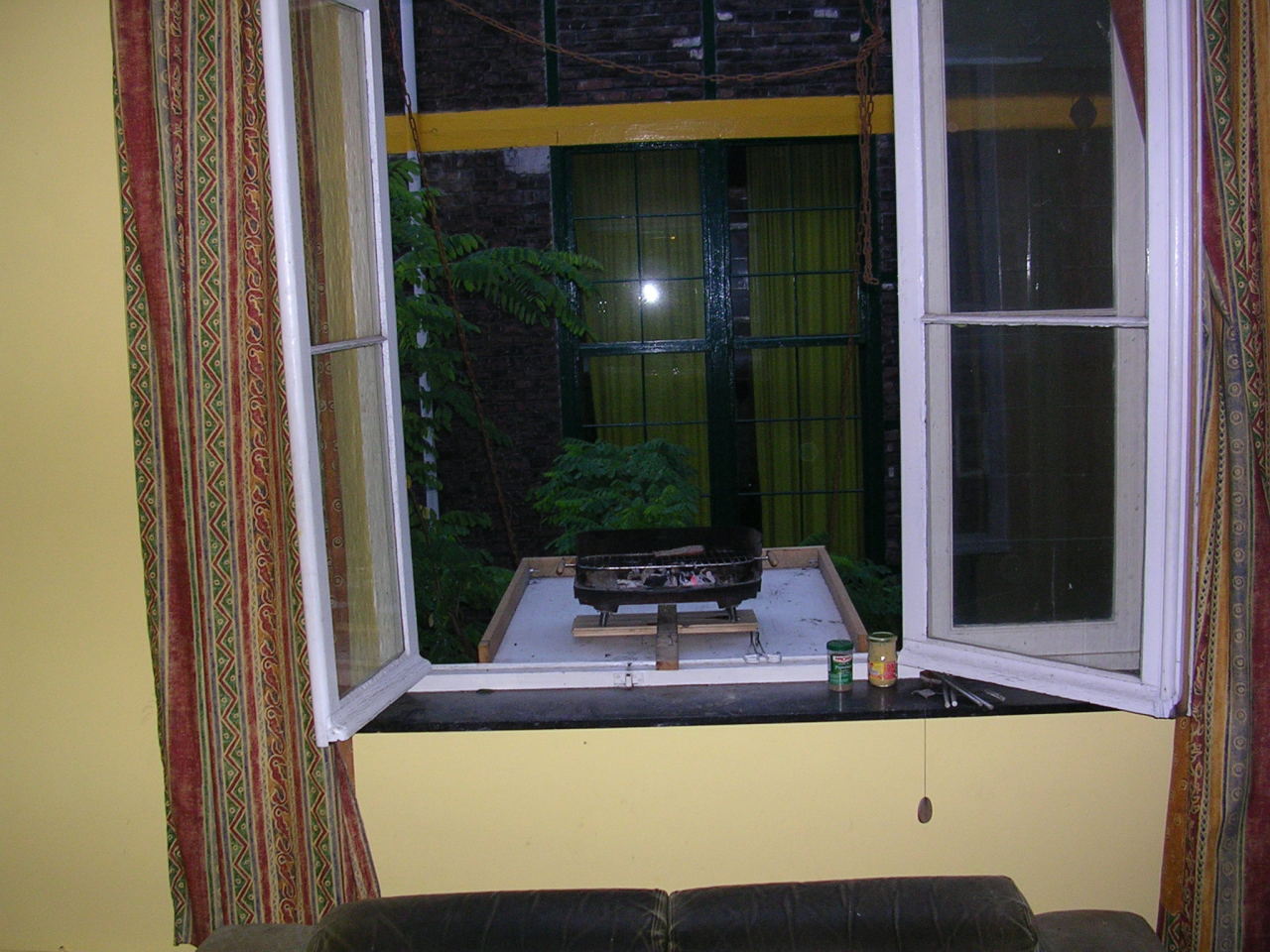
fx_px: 1394
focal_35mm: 38
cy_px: 476
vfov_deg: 37.7
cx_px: 635
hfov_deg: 49.0
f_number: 2.8
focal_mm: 5.8
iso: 93
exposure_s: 1/60.1
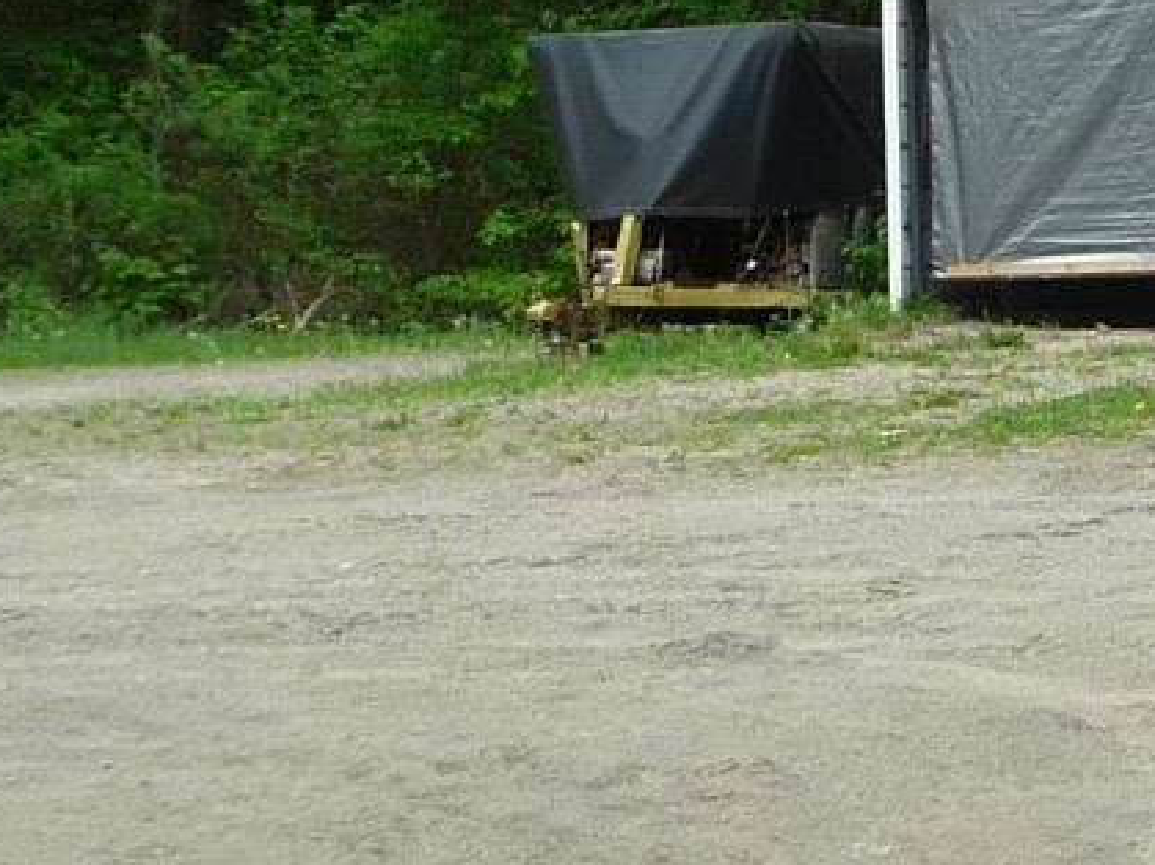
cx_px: 1480
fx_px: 4570
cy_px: 512
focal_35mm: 137
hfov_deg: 13.9
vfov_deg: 10.8
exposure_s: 1/400
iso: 100
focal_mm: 4.7
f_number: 3.3
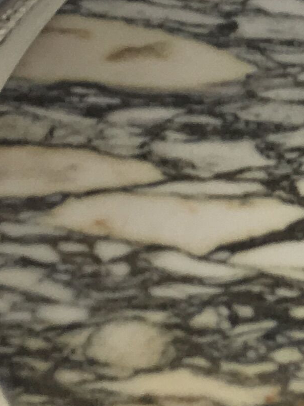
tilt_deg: -37.7
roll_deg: -0.9
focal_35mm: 146
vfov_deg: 13.4
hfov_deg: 9.4
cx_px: 642
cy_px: 31
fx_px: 1709
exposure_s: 1/17
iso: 25
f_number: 2.2
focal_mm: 4.15
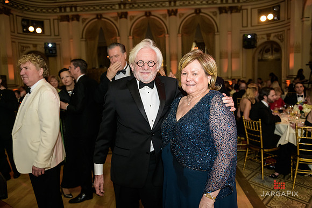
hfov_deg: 63.6
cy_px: 104
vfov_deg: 45.0
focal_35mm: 29
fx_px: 251
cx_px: 156
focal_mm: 29
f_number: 3.2
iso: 1600
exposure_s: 1/100
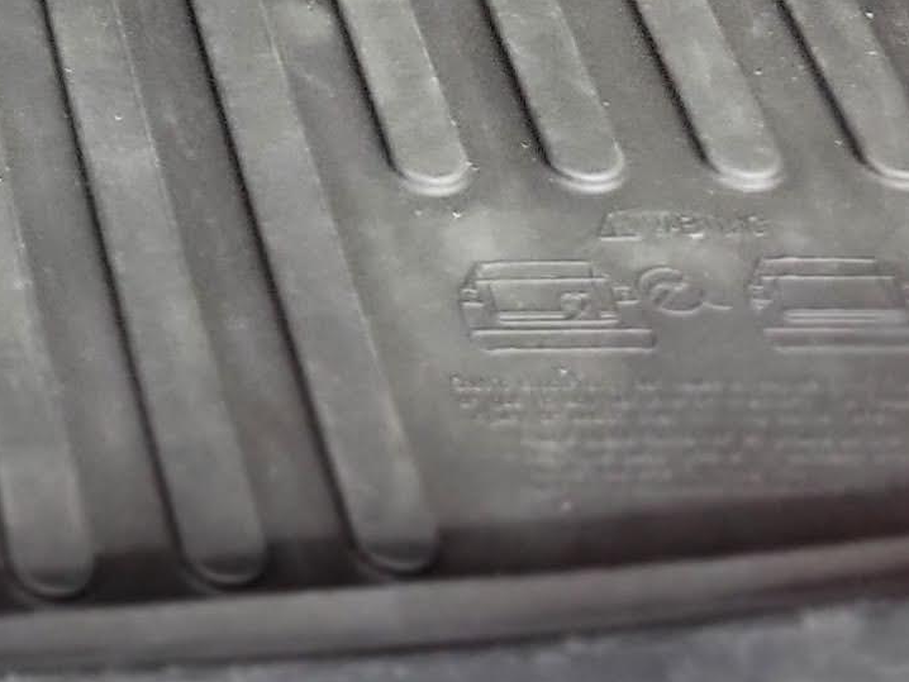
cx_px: -756
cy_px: -1046
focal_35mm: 146
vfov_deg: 9.0
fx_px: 3835
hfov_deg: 12.3
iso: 160
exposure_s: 1/120
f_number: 1.8
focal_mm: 5.4
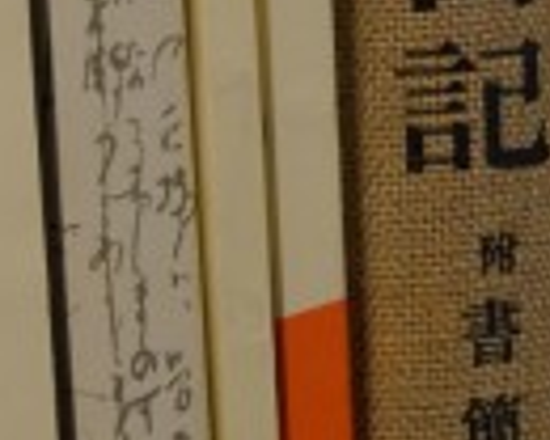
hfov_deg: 7.9
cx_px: 0
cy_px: -123
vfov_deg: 6.3
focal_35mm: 244
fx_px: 3972
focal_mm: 24.75
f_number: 2.8
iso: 800
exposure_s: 1/60
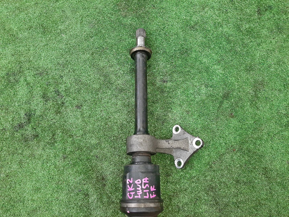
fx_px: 217
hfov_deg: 67.3
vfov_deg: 53.1
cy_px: 108
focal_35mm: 26
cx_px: 144
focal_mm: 3.93
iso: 222
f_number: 1.7
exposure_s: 1/50
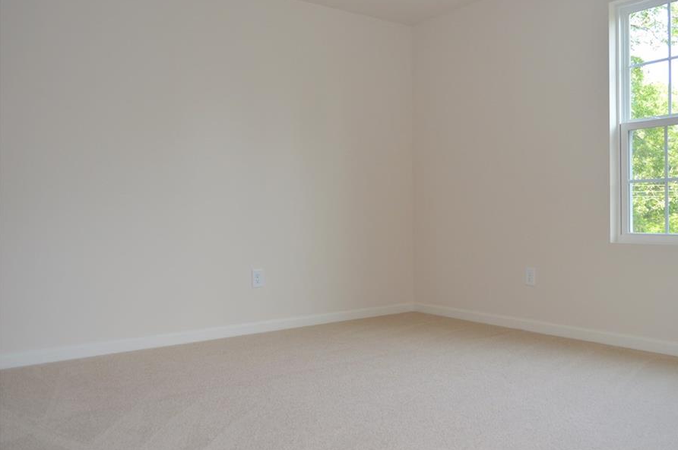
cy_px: 219
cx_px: 388
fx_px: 583
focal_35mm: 31
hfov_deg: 60.1
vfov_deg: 42.2
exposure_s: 1/125
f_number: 4
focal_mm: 18
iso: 320
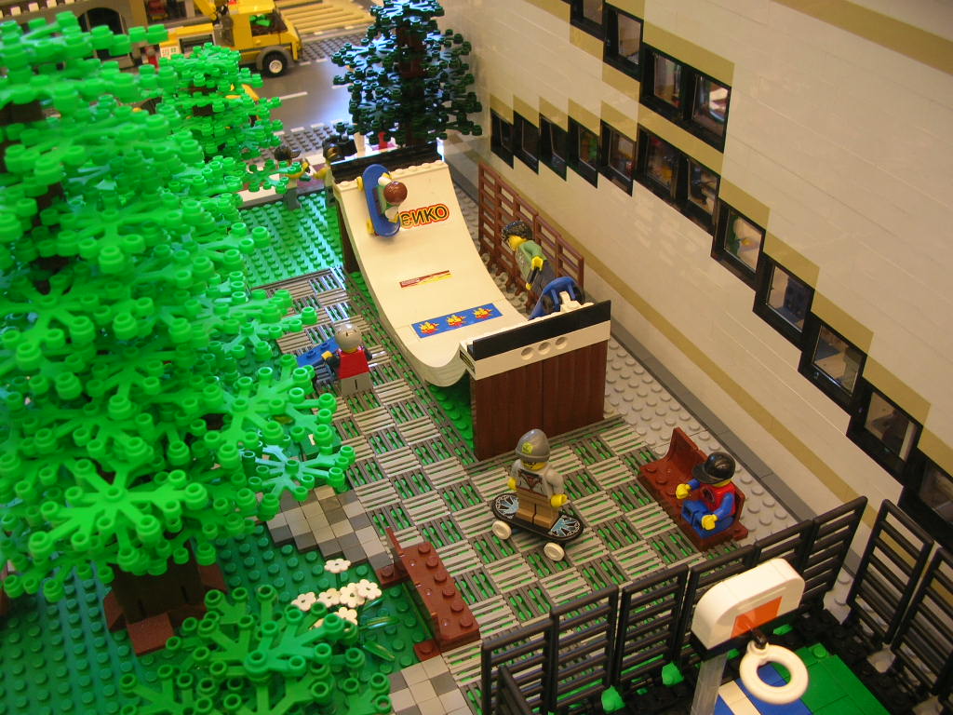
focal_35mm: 35
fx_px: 964
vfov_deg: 40.7
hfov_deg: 52.6
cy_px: 358
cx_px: 476
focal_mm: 5.8
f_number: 2.8
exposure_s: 1/15.1
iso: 50
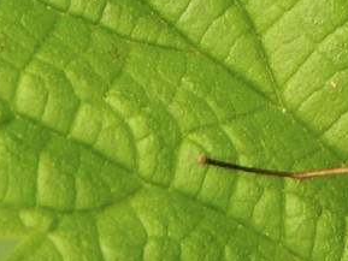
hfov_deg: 4.2
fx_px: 4747
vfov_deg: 3.2
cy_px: 188
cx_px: 489
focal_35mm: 472
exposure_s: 1/30
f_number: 5.1
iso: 140
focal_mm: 28.7
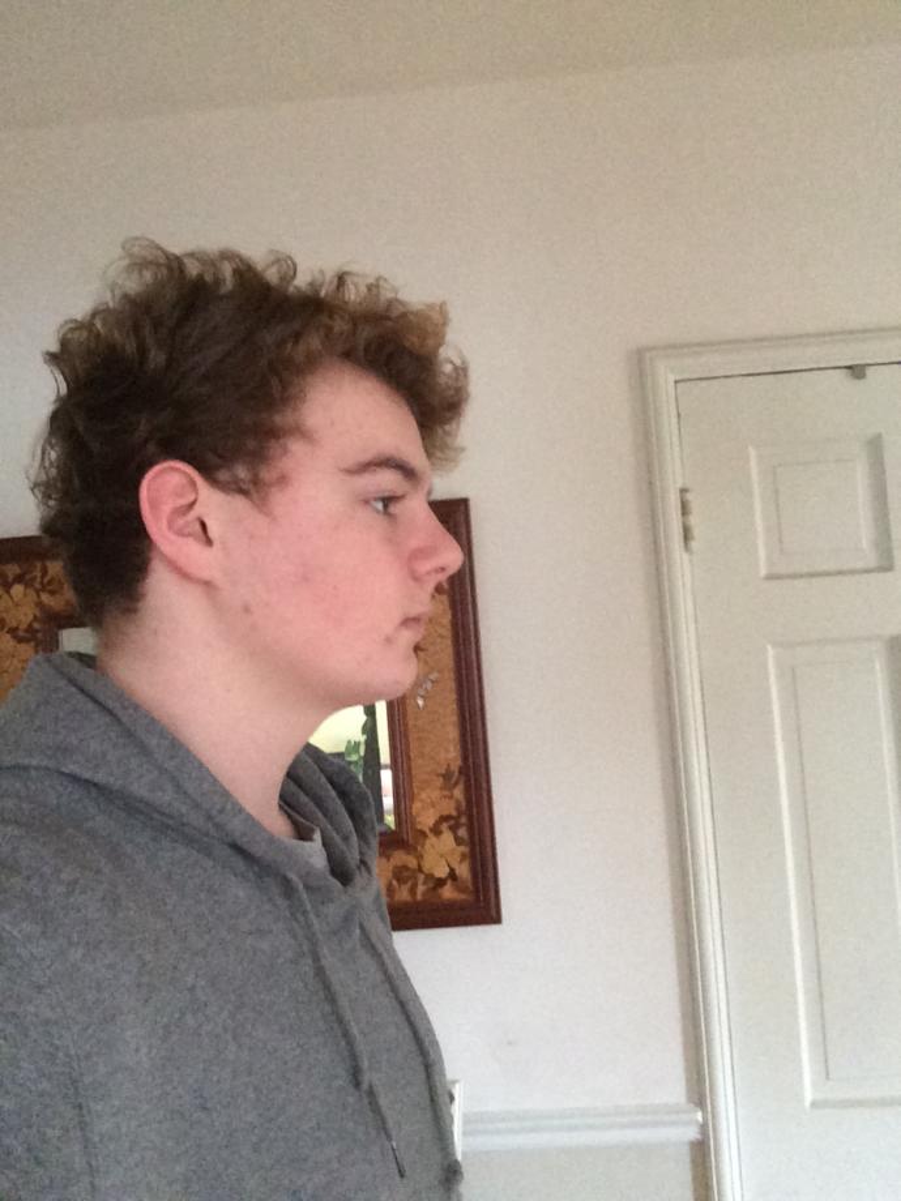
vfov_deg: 58.4
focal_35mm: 31
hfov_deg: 45.4
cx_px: 450
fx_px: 1076
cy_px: 600
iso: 500
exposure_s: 1/15
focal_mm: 2.15
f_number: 2.4
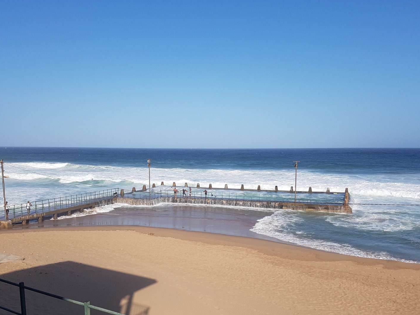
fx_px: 400
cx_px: 193
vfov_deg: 42.7
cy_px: 193
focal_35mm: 33
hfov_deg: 55.3
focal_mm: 4.2
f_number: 1.7
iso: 50
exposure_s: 1/3264
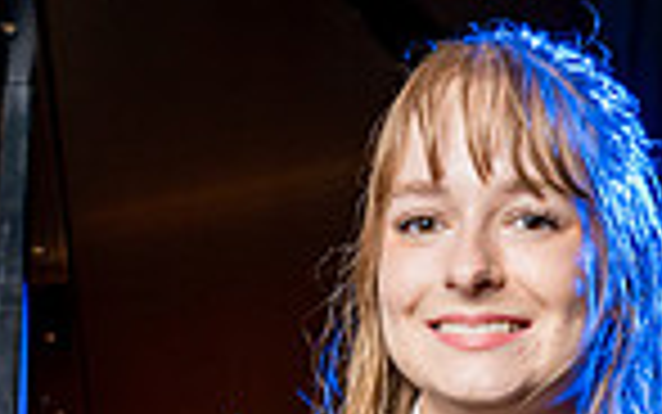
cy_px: 936
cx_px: 423
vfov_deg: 8.8
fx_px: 2473
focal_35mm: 137
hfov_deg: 15.2
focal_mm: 44
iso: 200
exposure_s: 1/250
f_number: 7.1
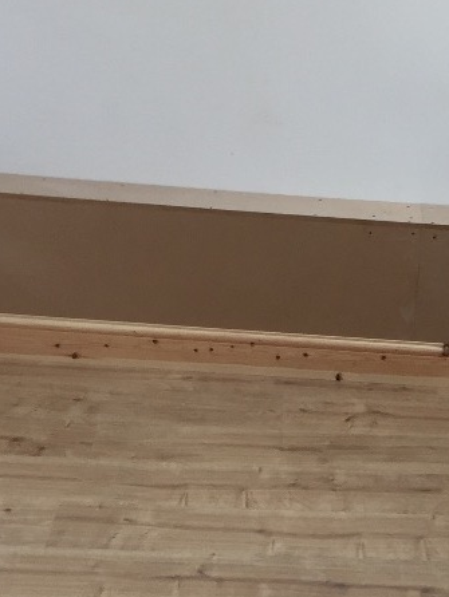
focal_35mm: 78
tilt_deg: -32.3
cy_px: 596
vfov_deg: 23.9
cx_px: 398
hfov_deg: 18.6
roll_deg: -3.9
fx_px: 1348
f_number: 2.2
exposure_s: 1/100
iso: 50
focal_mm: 4.15
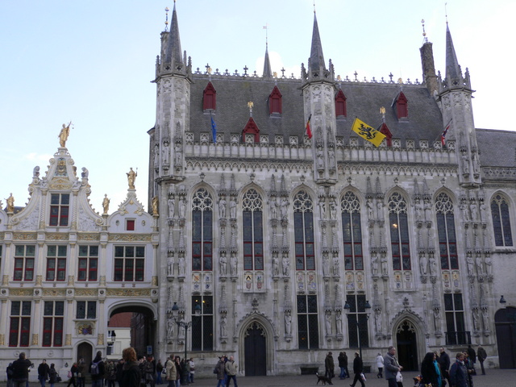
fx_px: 611
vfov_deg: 35.1
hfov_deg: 45.8
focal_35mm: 41
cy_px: 194
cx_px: 258
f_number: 3.1
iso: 80
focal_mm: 6.8
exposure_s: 1/320
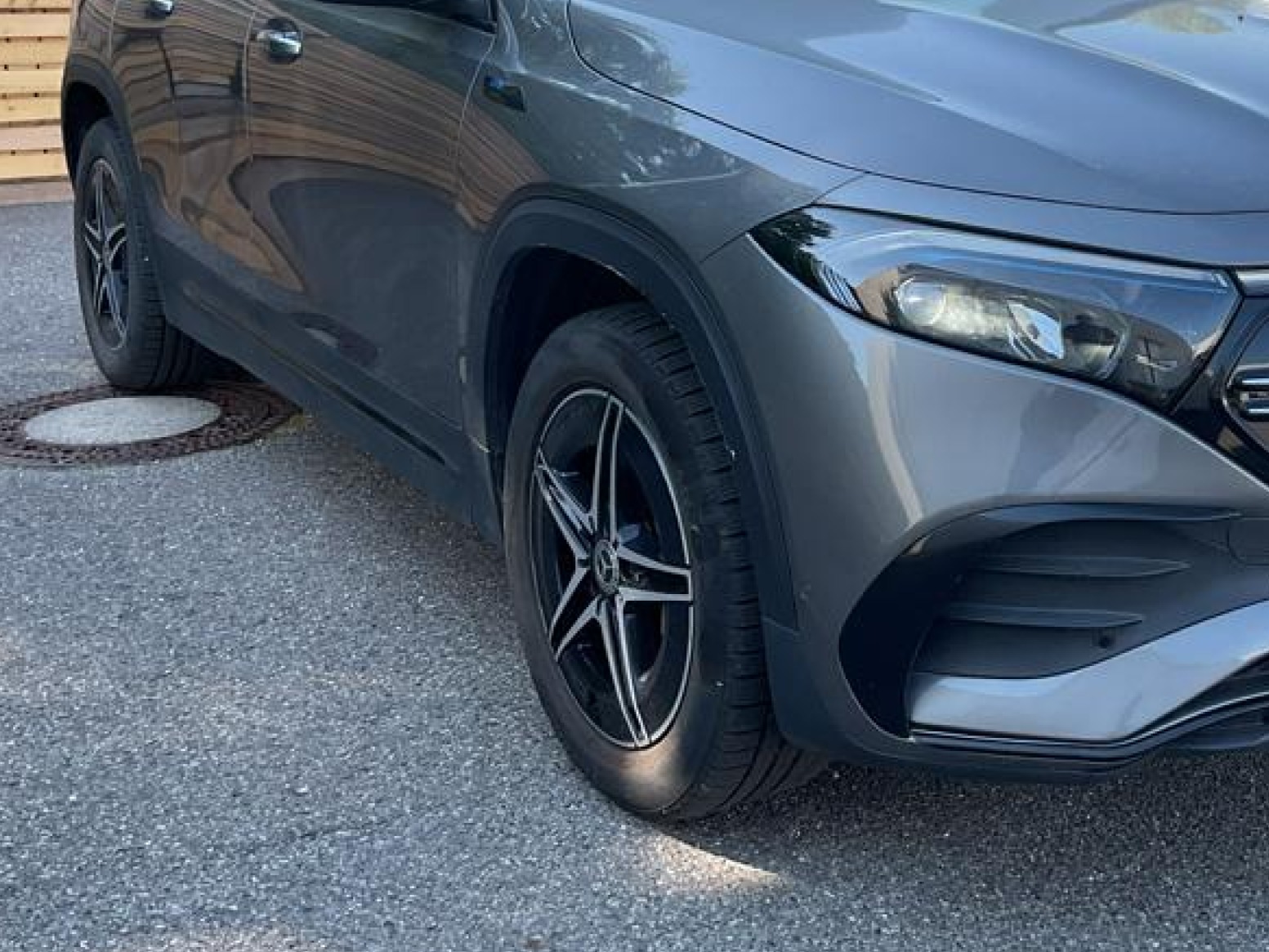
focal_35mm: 51
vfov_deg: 28.4
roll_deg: -2.2
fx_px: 1870
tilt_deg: -11.4
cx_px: 933
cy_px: 313
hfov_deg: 36.7
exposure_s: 1/303
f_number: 1.8
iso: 16
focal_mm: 3
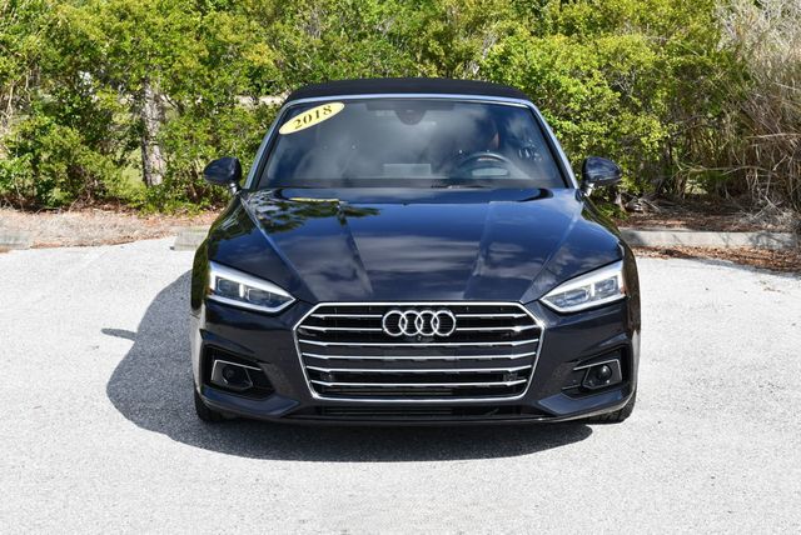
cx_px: 400
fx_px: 1514
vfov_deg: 20.1
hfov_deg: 29.6
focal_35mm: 68
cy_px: 268
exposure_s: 1/250
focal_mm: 34
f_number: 8
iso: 160
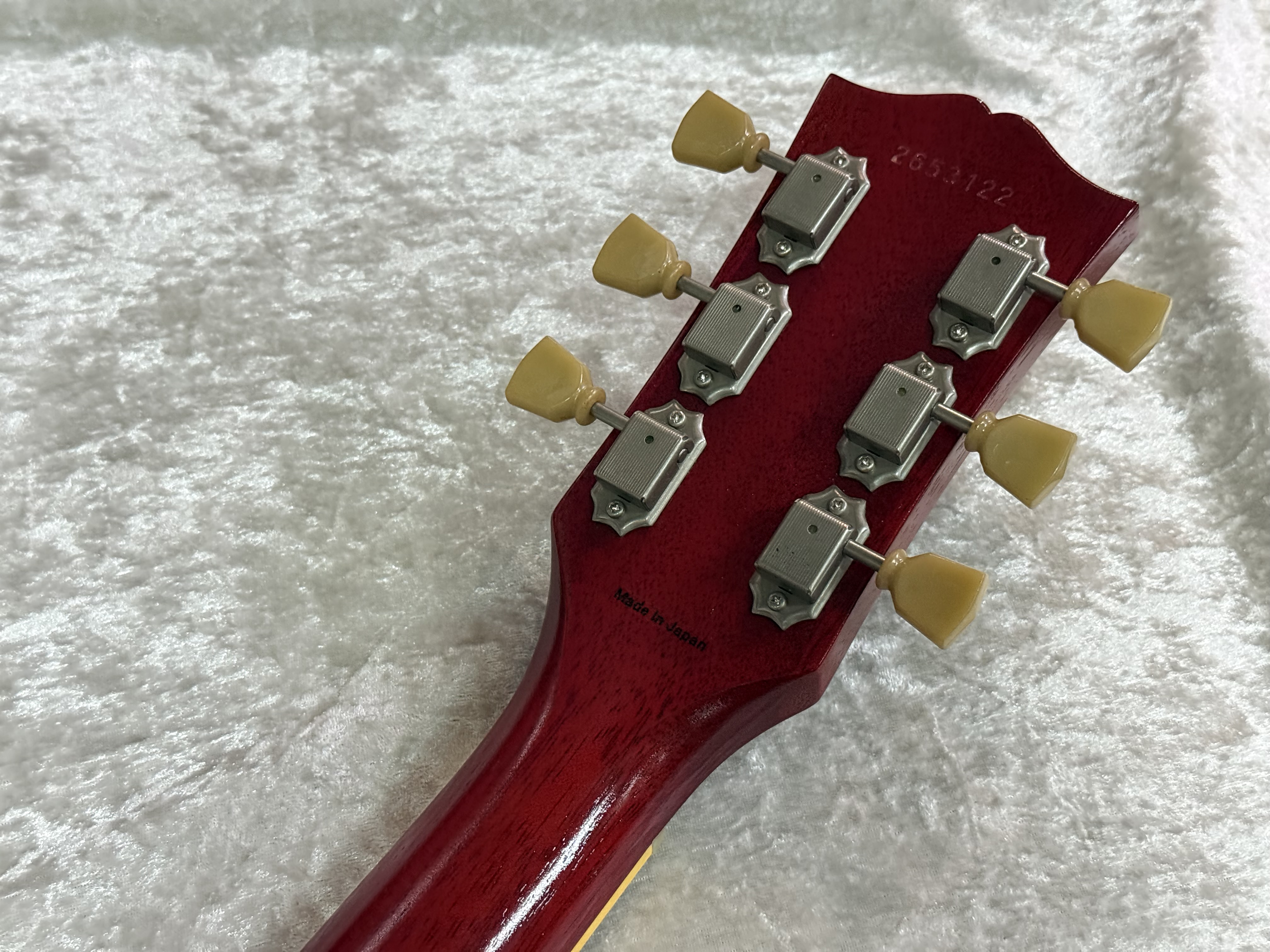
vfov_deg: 30.3
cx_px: 635
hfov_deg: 39.7
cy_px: 476
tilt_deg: -57.0
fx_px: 1761
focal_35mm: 48
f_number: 1.78
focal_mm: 6.76
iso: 640
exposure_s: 1/30
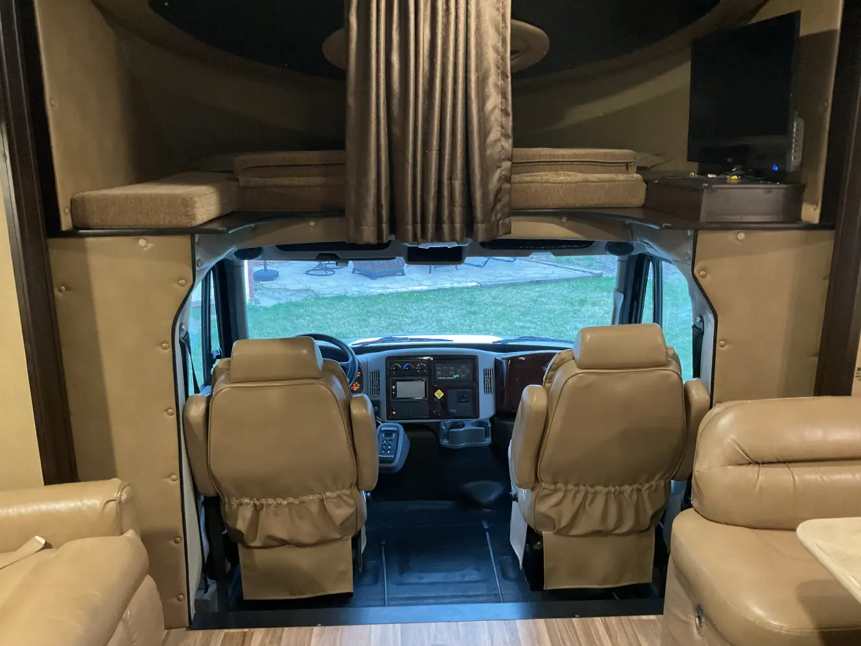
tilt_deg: -15.7
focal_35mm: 29
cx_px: 430
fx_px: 721
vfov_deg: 48.2
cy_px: 323
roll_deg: -1.3
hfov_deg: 61.7
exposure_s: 1/30
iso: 400
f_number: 1.8
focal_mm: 3
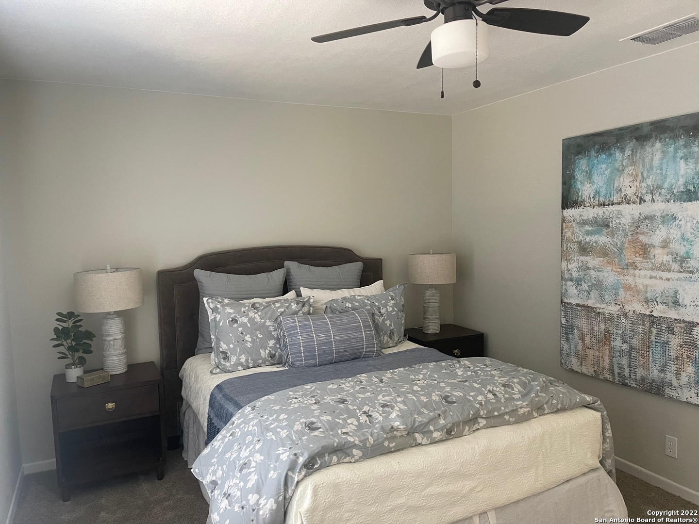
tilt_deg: -4.1
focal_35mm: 26
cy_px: 262
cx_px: 350
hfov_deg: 67.3
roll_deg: +1.7
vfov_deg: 53.1
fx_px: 525
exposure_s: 1/60
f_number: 1.6
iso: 500
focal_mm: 5.1
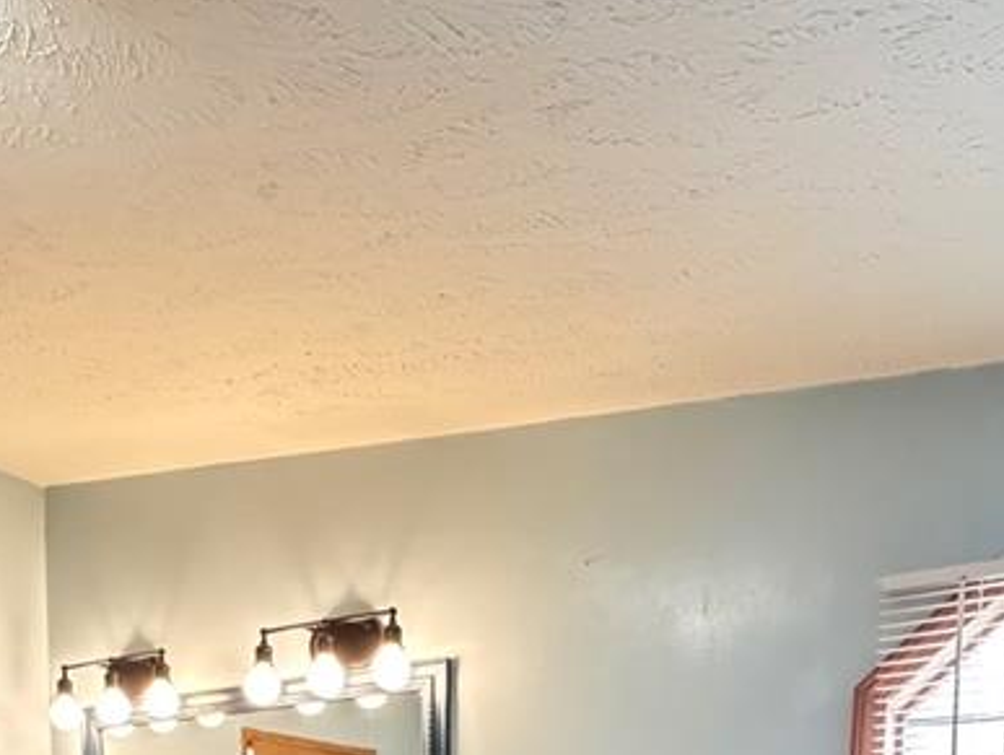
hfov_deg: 49.5
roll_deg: +0.2
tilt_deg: -5.2
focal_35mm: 37
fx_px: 1074
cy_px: 978
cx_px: 361
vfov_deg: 30.6
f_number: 2.2
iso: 1250
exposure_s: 1/60
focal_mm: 2.22
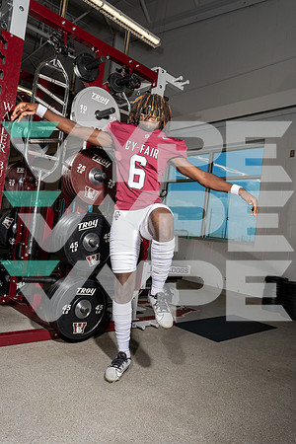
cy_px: 222
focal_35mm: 27
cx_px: 148
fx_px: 333
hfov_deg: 47.9
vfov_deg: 67.4
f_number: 5.6
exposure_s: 1/250
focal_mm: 27
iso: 200
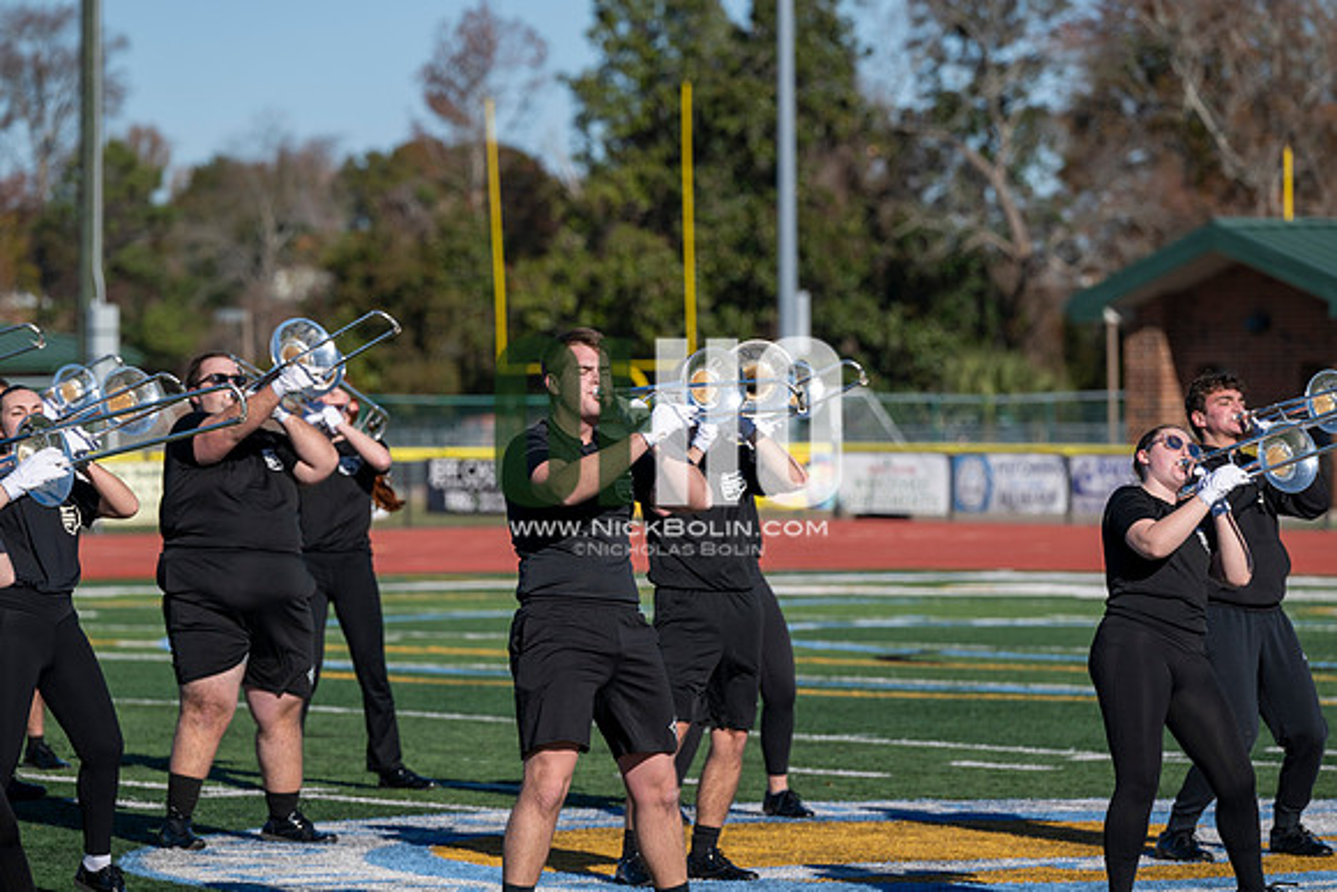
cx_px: 668
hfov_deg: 10.3
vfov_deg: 6.9
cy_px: 446
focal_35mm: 200
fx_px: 7429
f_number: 5
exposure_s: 1/2000
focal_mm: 200
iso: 200
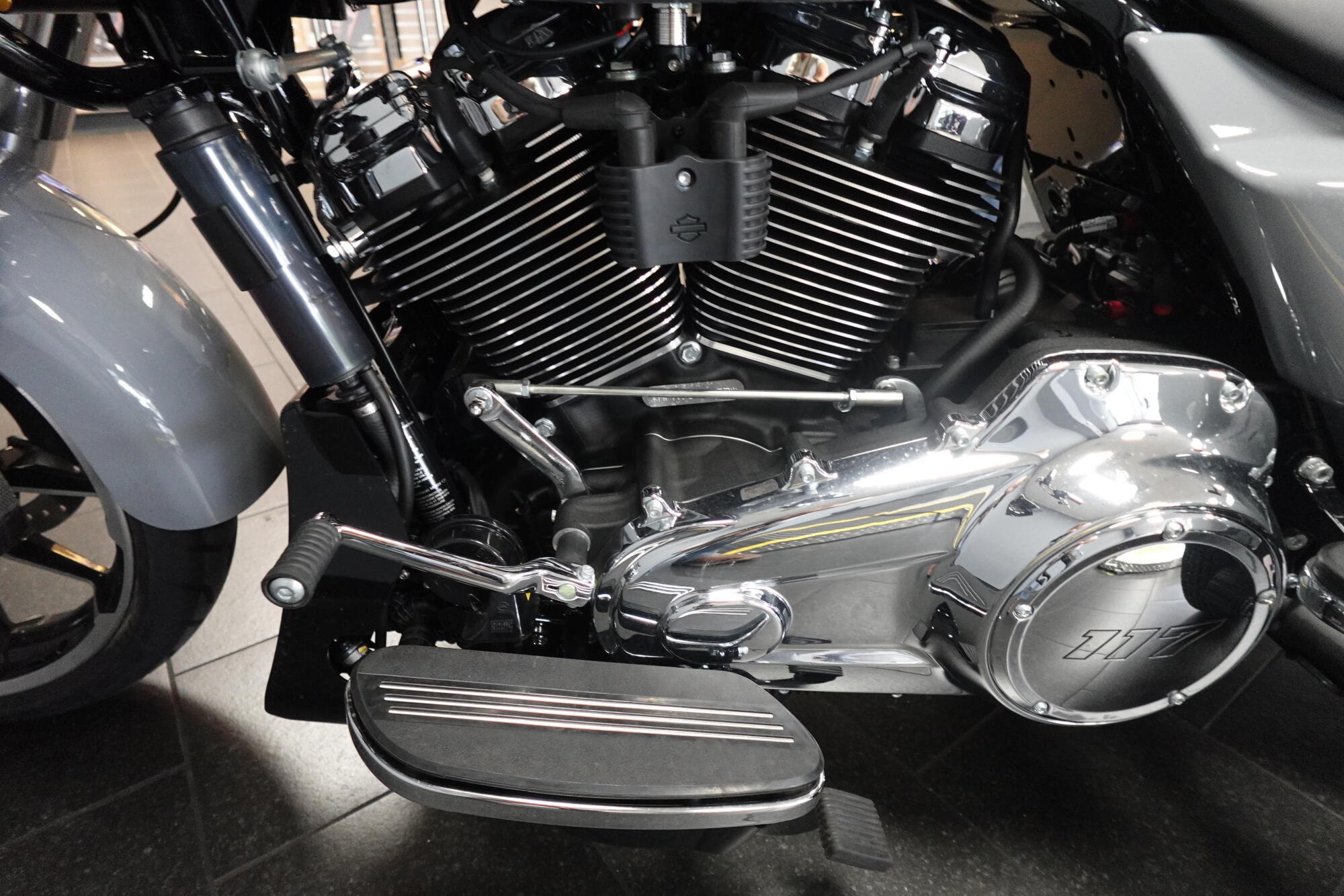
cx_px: 672
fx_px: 747
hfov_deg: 84.0
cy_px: 448
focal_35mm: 20
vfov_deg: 61.9
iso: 1600
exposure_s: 1/80
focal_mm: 7.6
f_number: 2
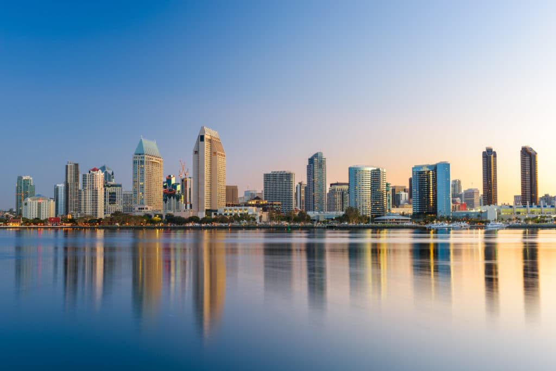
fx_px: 741
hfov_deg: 41.1
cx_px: 278
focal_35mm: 48
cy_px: 186
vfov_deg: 28.1
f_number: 13
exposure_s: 13
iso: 64
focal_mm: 48
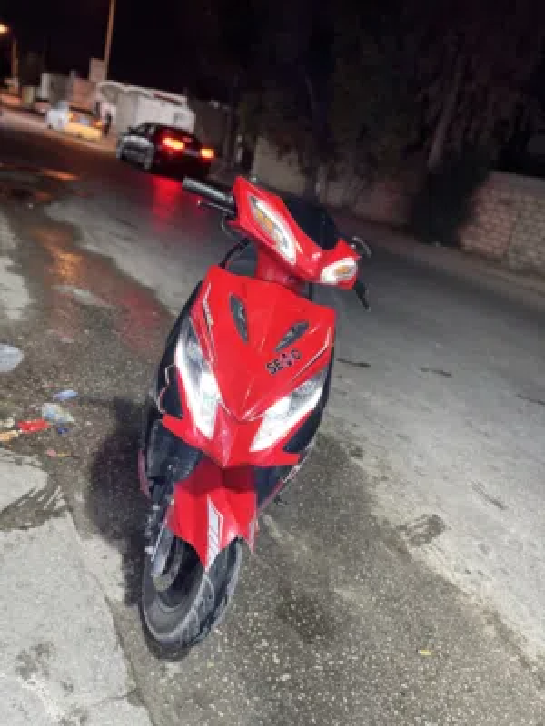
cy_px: 363
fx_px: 504
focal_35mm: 24
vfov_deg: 71.6
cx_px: 272
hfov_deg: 56.8
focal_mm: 6.76
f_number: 1.78
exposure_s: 1/60
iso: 640
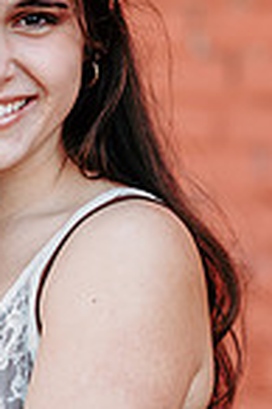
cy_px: 241
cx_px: -22
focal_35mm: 262
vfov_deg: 7.9
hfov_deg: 5.2
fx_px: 2976
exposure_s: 1/400
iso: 100
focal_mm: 85
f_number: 2.2
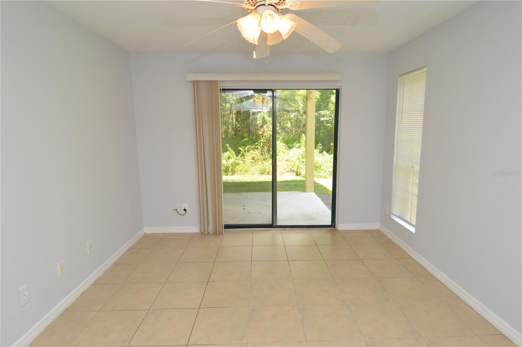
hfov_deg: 90.1
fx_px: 261
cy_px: 174
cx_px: 261
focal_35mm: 18
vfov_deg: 67.3
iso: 400
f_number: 5
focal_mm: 12
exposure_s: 1/100
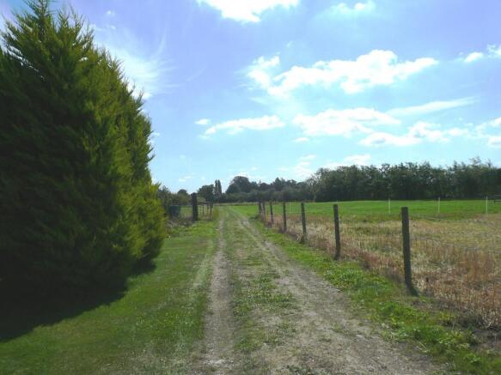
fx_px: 405
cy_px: 188
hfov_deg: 63.5
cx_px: 250
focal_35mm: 28
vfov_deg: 49.7
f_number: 8
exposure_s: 1/640
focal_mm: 4.6
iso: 125
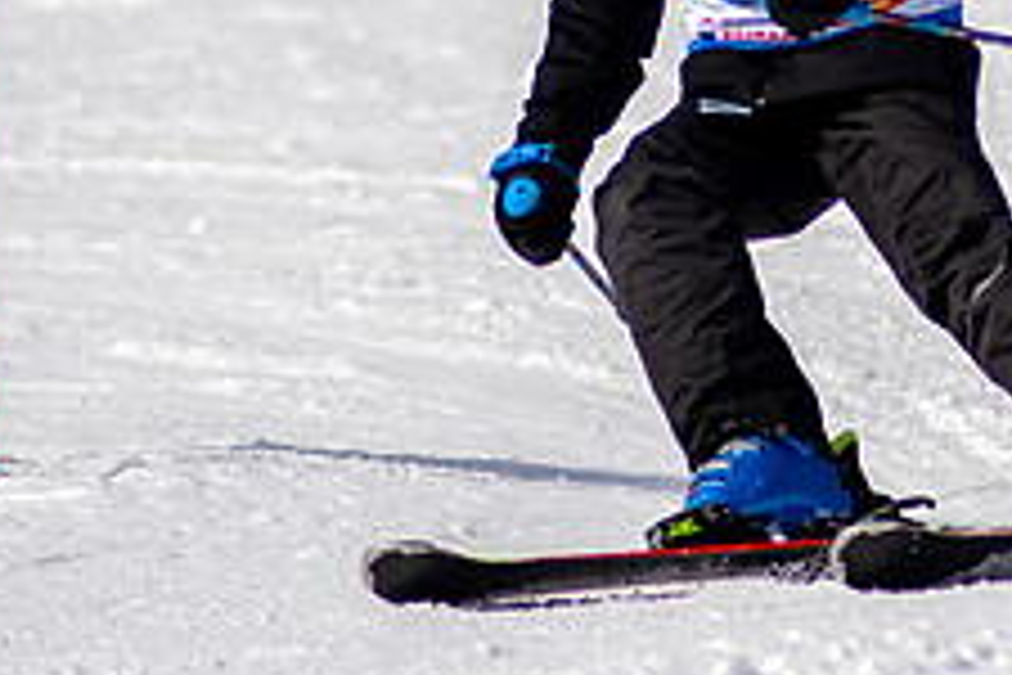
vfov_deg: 0.9
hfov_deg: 1.4
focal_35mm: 1480
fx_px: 41601
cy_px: 0
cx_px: 1004
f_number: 2.8
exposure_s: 1/6400
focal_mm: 300
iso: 100
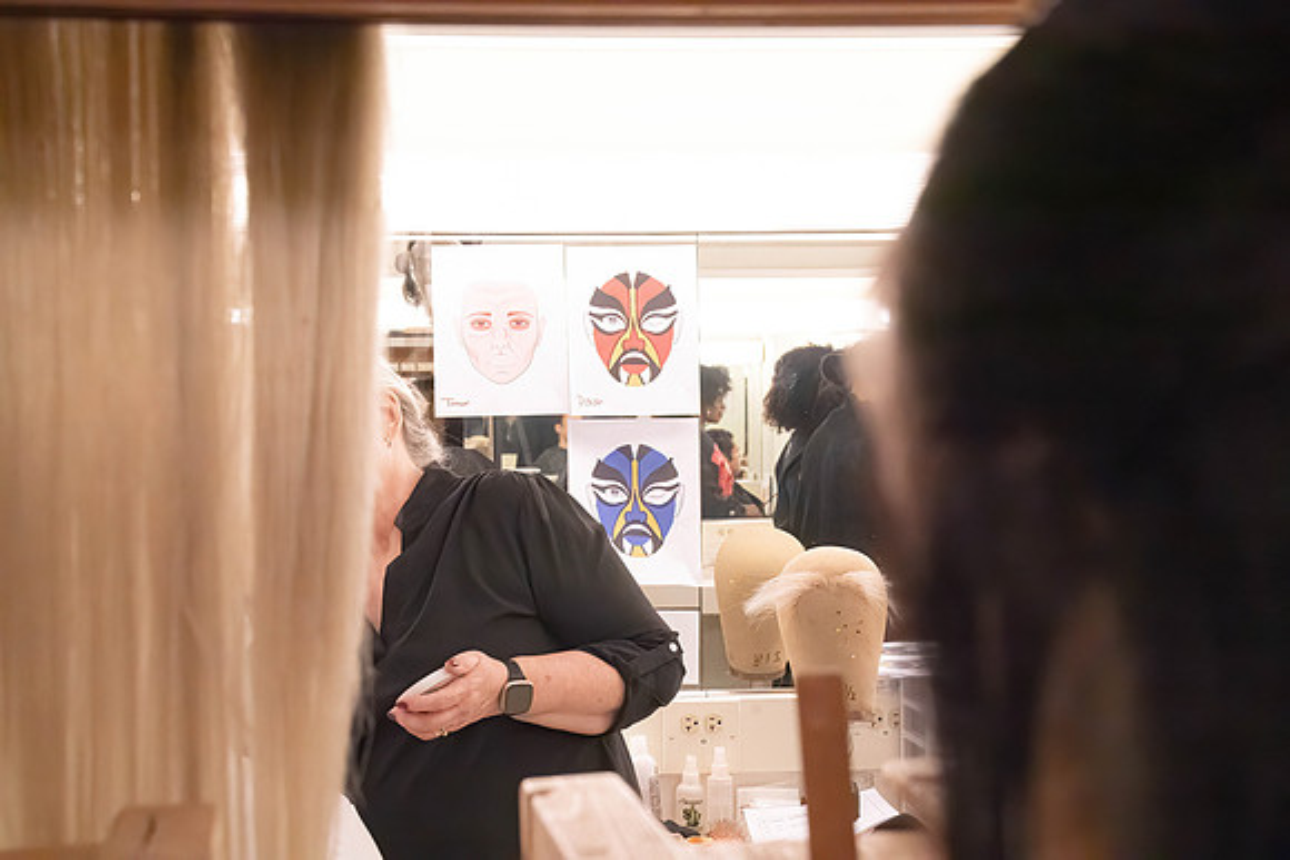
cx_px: 645
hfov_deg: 28.8
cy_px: 430
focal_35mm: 70
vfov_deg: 19.5
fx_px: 2509
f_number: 11
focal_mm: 70
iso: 16000
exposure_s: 1/500
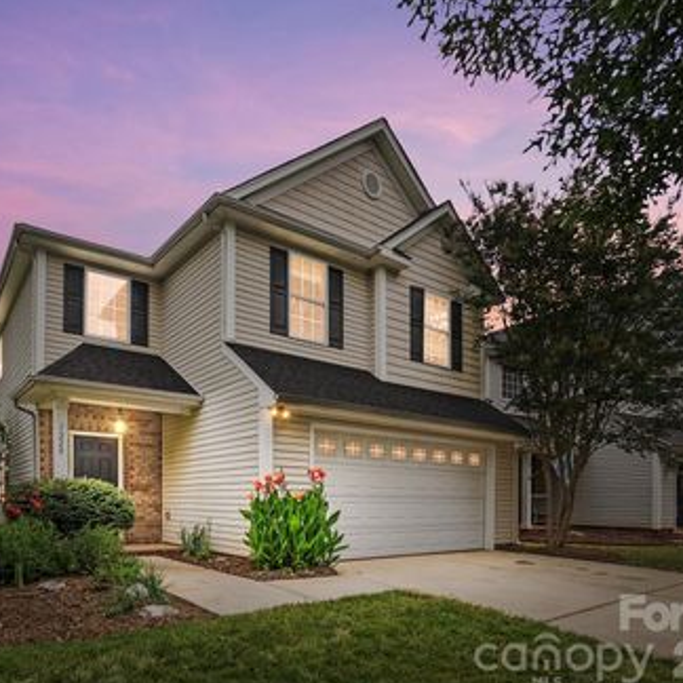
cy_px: 345
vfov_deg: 72.1
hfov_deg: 71.0
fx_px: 469
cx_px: 257
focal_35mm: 21
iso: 100
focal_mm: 11
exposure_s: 1/320
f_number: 5
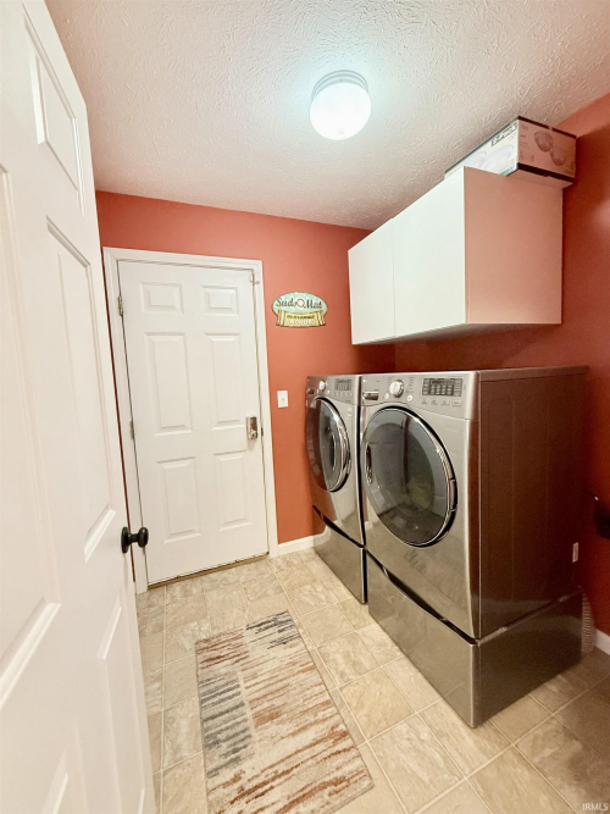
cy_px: 407
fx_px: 329
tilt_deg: -5.5
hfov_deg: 85.7
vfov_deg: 102.1
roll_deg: +2.4
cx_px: 305
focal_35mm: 14
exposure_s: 1/60
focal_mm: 2.22
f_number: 2.2
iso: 500
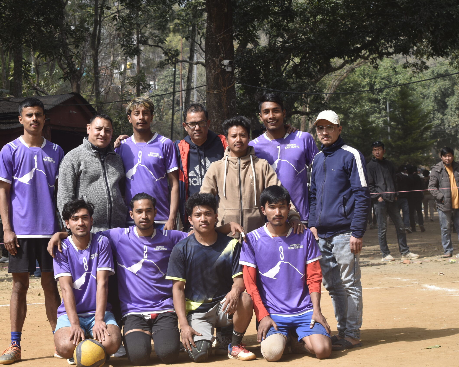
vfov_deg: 16.4
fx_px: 1271
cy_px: 184
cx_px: 198
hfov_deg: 20.5
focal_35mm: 94
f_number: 8
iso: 200
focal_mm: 55
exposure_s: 1/250
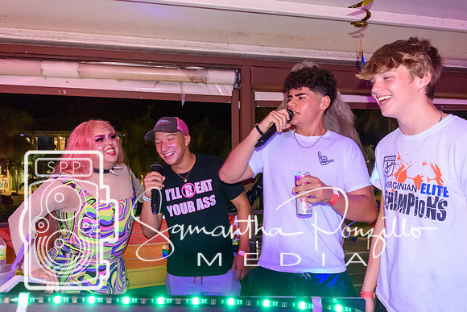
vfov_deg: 50.0
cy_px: 156
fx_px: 334
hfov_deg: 69.9
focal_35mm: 26
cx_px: 234
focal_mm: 17
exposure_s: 1/60
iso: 6400
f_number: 3.5
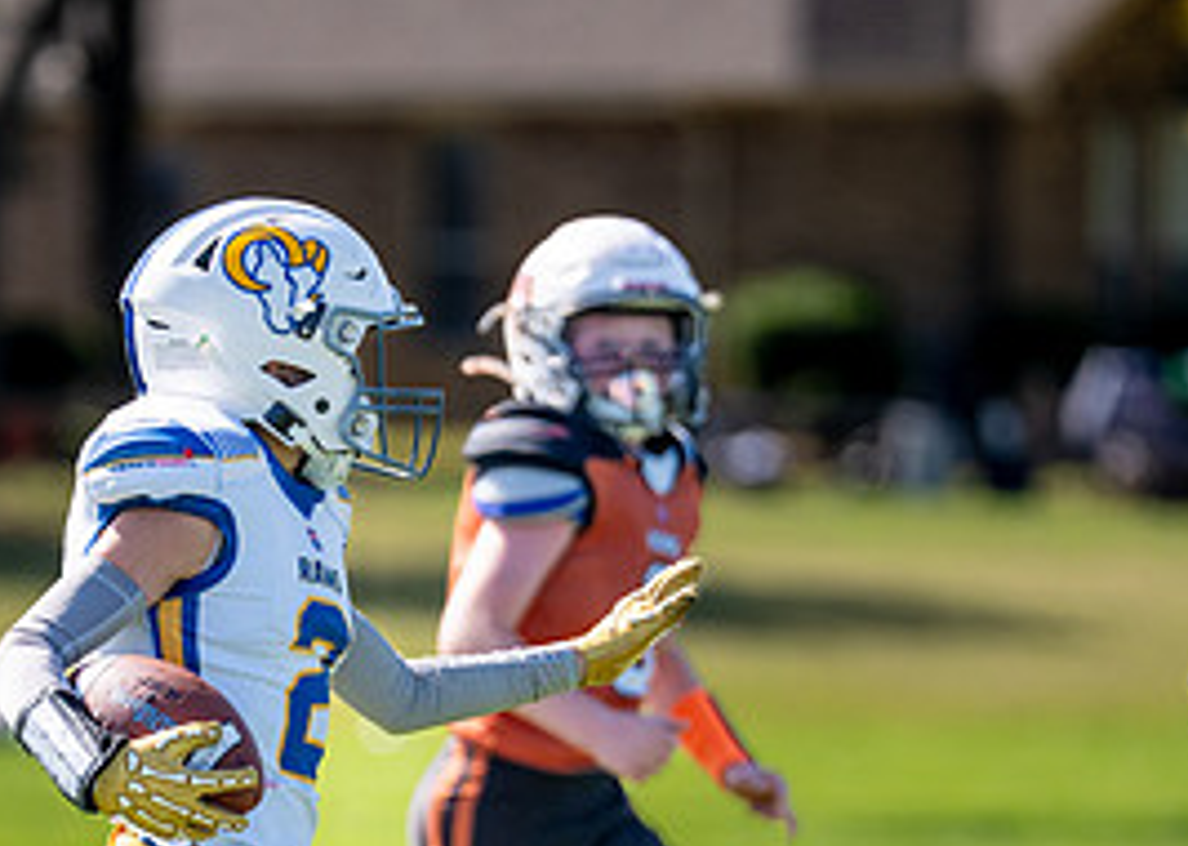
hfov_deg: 3.4
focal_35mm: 586
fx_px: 19747
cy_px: 905
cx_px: 311
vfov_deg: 2.5
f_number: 2.8
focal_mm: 200
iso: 100
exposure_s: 1/2000
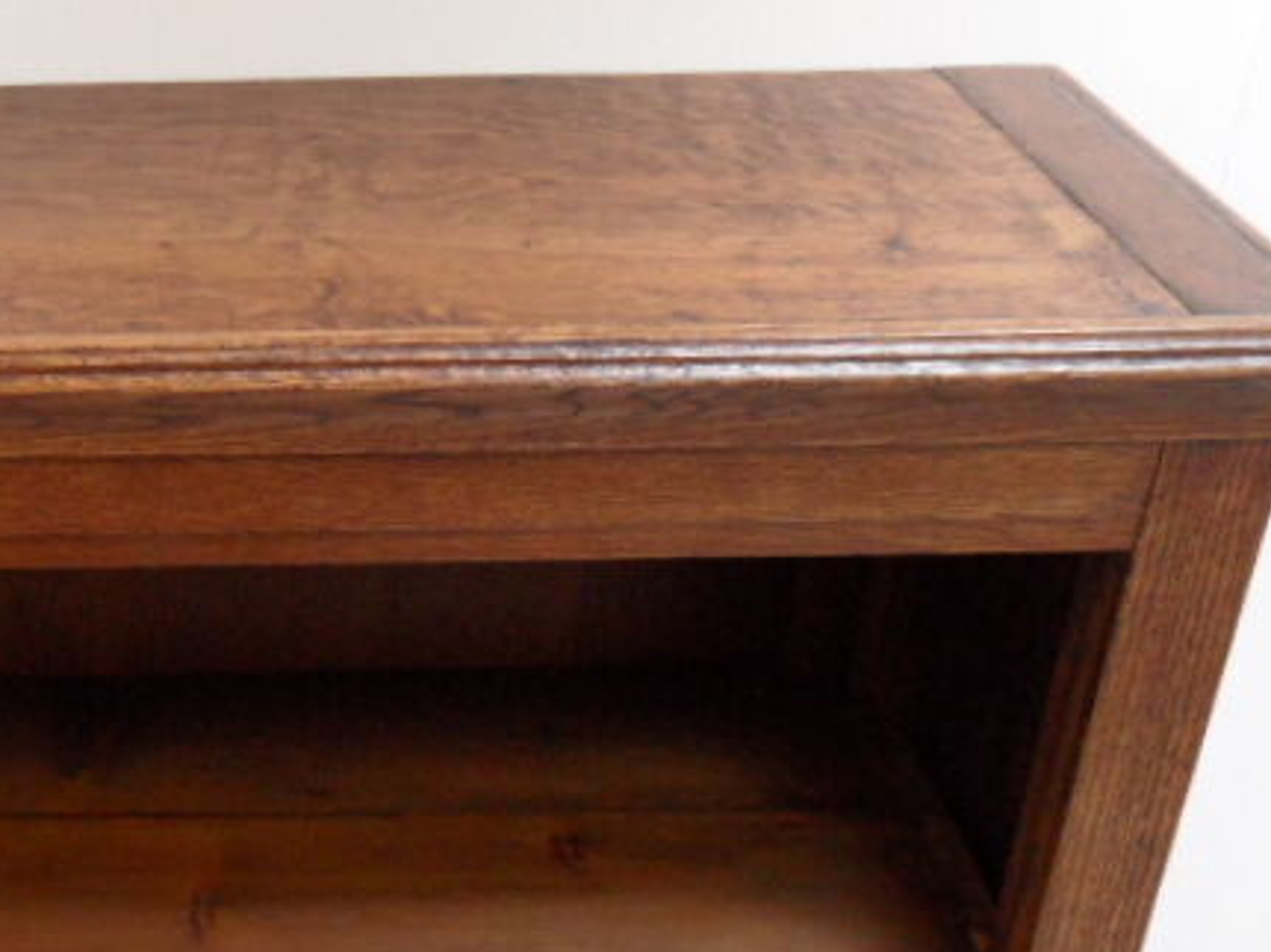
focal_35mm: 57
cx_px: 83
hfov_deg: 31.9
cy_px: 675
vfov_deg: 25.4
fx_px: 2092
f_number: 3.2
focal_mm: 3.9
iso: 200
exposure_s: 1/15
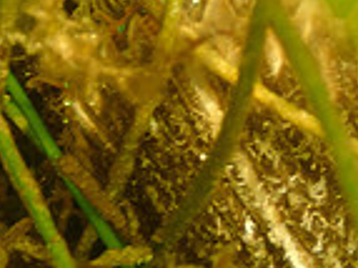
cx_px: 345
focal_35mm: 252
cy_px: 41
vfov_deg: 5.9
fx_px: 2604
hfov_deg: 7.8
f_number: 3.6
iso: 160
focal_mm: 11.09
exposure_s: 1/125
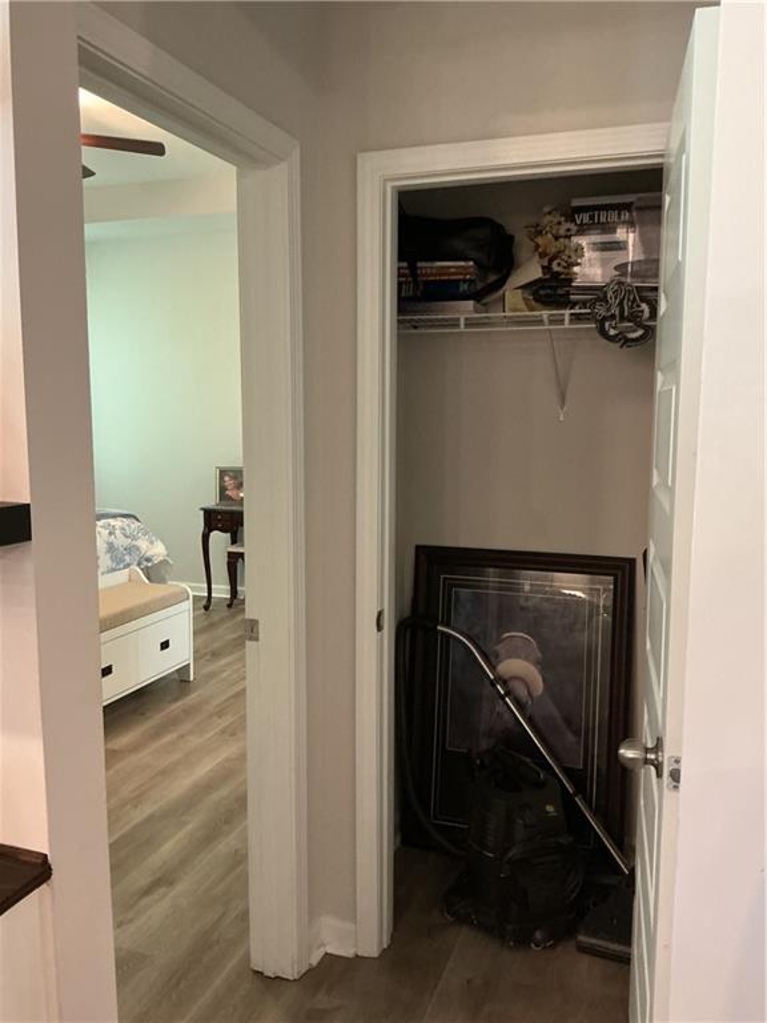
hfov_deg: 48.2
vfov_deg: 61.7
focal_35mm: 29
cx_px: 384
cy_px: 512
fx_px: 857
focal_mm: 3
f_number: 1.8
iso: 250
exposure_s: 1/40
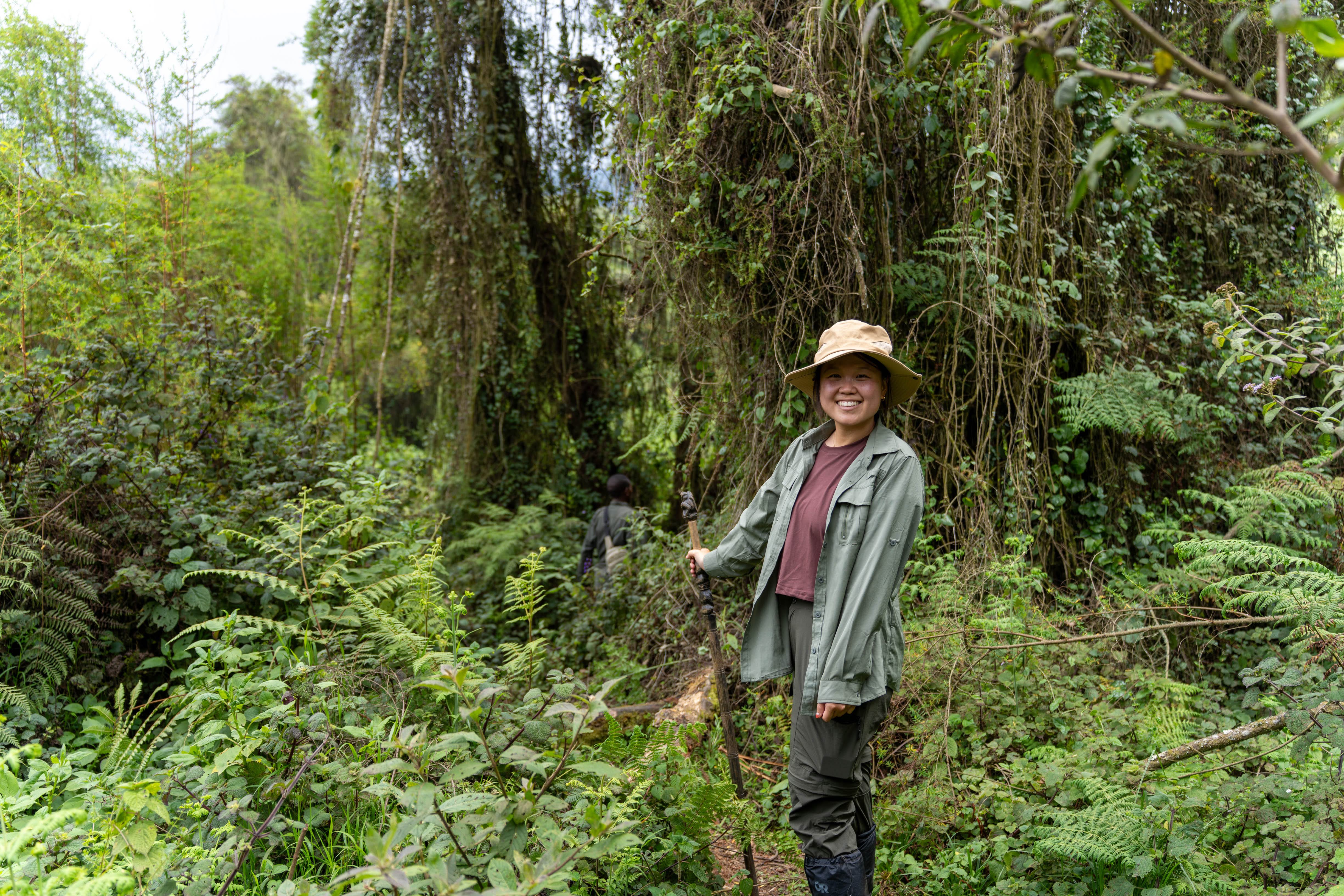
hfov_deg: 65.5
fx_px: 1045
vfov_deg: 46.4
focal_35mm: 28
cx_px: 672
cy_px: 448
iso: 100
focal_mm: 28
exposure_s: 1/200
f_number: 2.8
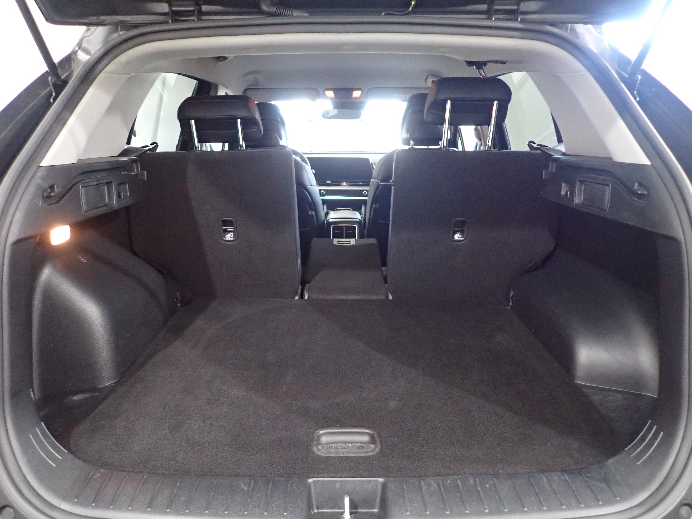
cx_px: 346
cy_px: 260
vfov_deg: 54.9
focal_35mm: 25
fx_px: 500
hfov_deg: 69.4
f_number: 2
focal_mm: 4.5
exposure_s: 1/30
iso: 640
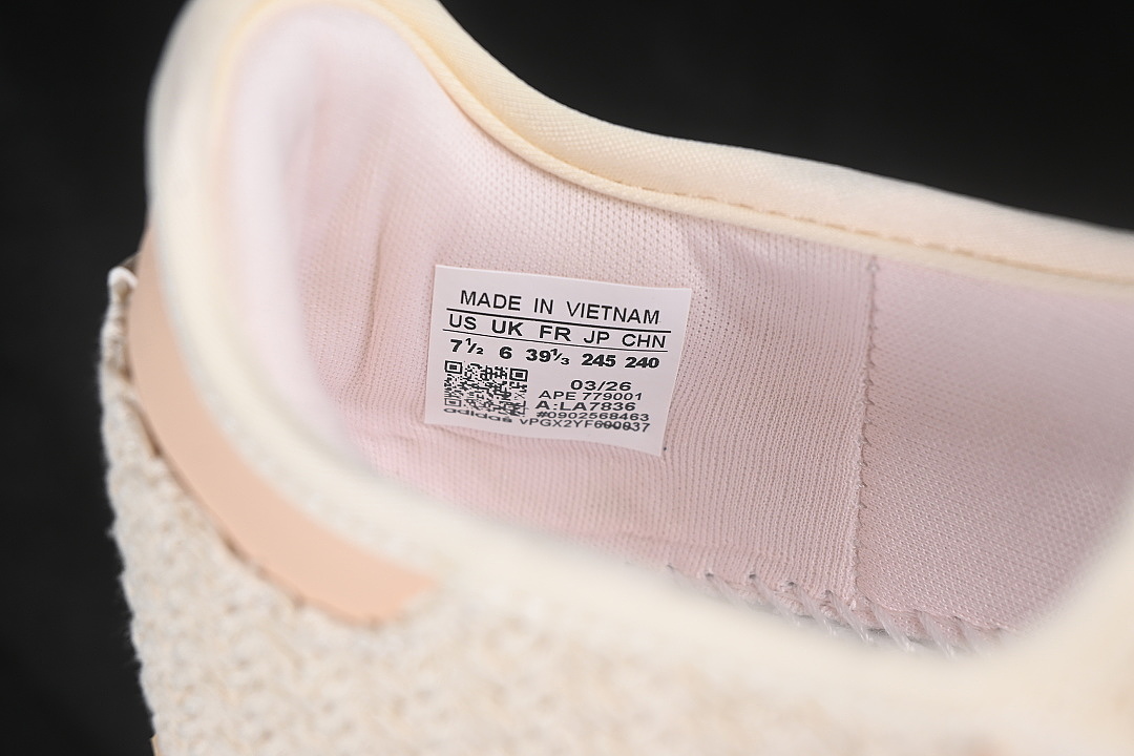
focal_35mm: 75
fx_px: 2362
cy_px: 378
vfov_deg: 18.2
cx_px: 567
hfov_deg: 27.0
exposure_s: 1/80
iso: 160
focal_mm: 50
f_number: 7.1
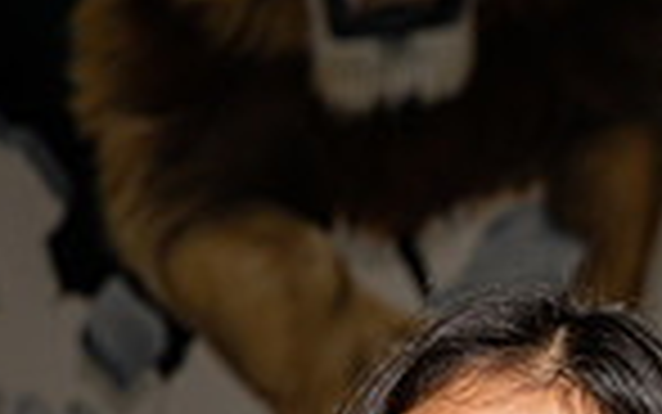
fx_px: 3429
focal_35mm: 190
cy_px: 1008
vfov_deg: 6.6
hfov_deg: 11.0
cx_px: 288
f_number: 7.1
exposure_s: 1/250
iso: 320
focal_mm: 61
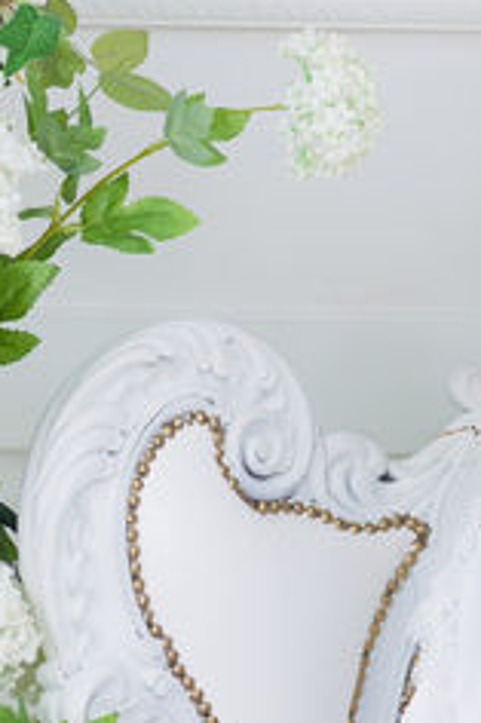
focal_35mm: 171
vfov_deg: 12.0
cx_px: 855
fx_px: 3432
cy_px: 155
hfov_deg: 7.8
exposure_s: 1/125
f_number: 2.8
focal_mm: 35
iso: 125
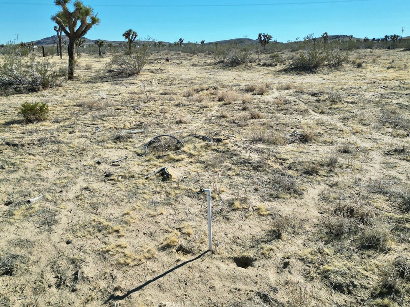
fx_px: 296
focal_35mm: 25
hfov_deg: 69.4
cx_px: 201
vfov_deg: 54.9
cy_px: 152
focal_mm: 6.72
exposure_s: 1/3200
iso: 100
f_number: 1.7
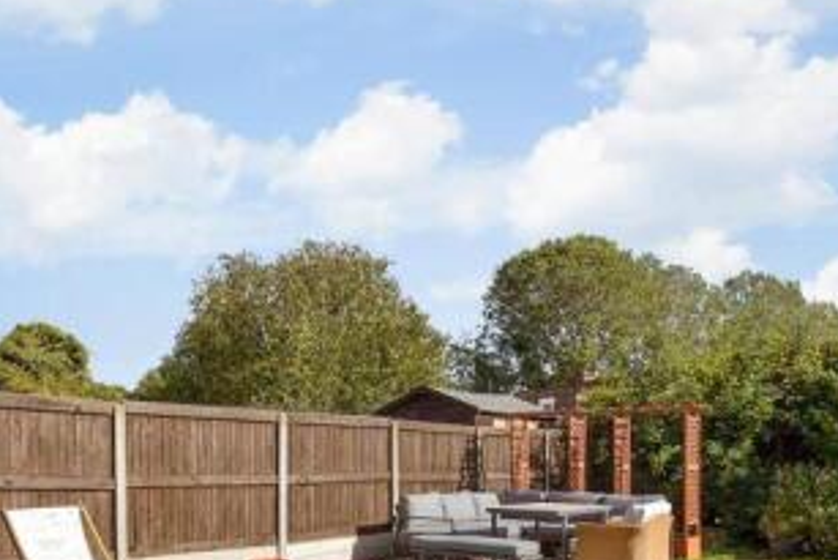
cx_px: 321
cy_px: 474
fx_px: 745
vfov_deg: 39.0
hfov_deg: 58.1
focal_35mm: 32
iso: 200
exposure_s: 1/640
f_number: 8
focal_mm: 10
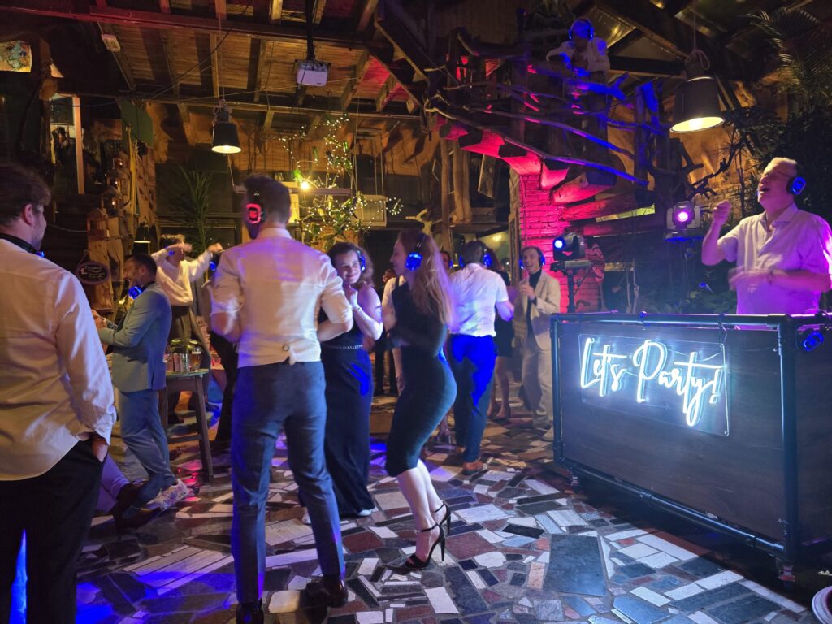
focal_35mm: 23
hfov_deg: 73.9
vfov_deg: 58.9
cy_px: 312
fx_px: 553
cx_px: 416
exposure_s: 1/62
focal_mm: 6.3
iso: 1250
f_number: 1.7
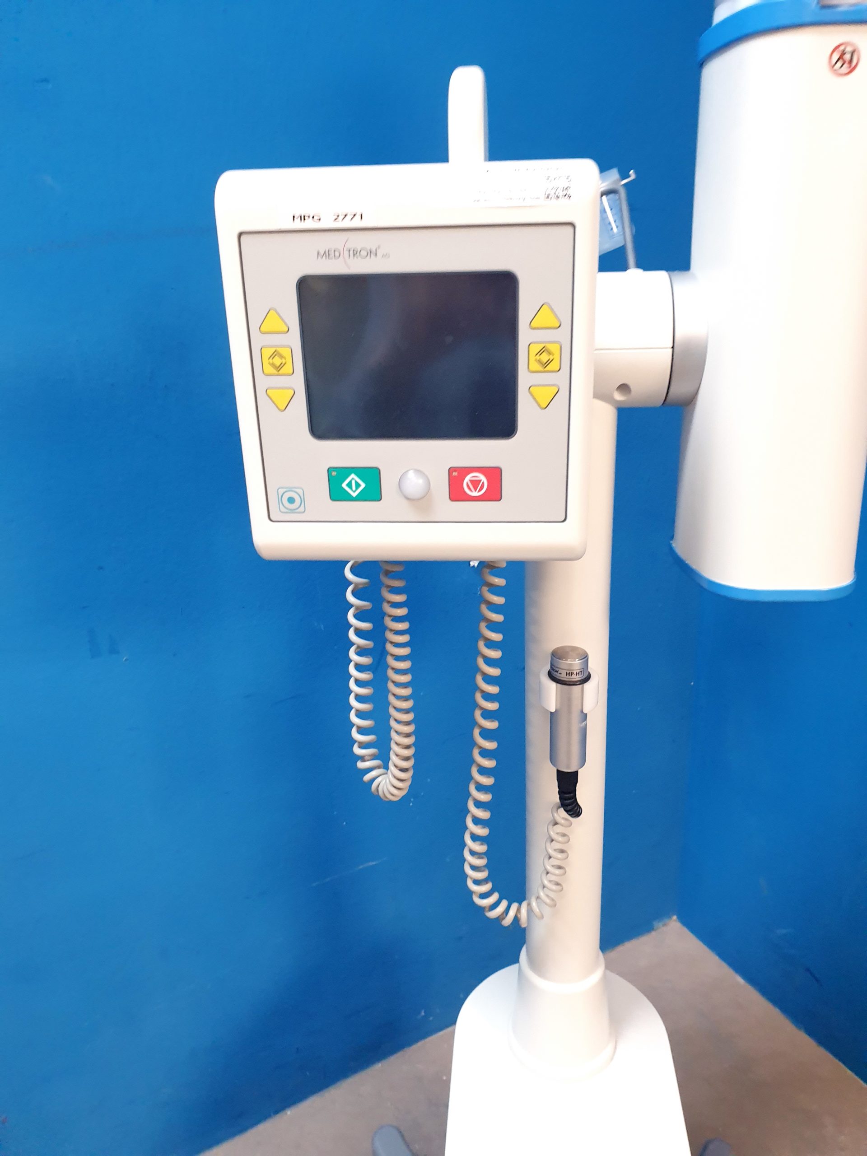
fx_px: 868
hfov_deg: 53.1
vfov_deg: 67.3
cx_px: 434
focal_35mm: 26
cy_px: 578
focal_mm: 4.3
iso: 320
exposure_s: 1/33
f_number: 2.4
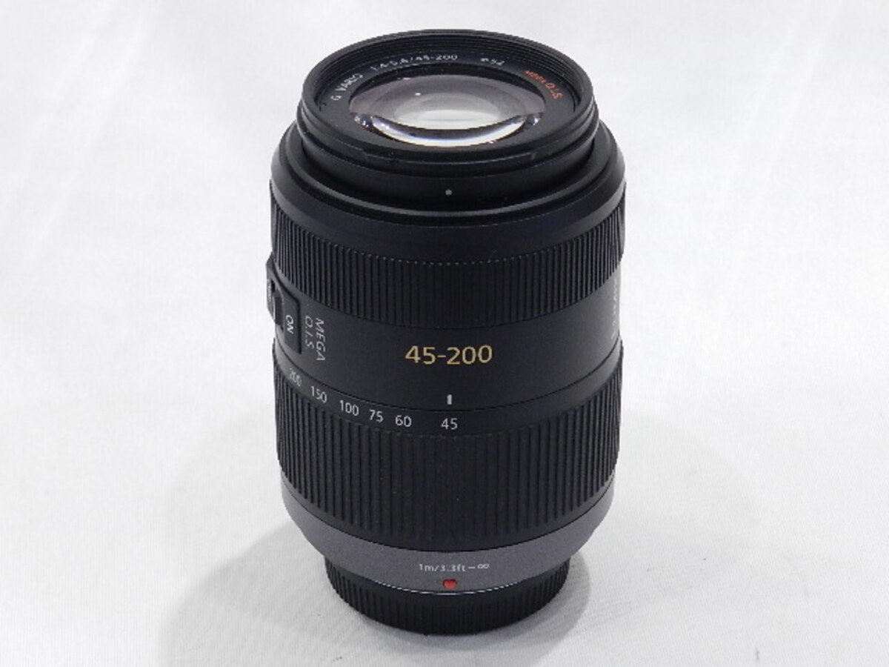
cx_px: 444
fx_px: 2568
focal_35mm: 100
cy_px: 334
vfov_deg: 14.8
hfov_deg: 19.6
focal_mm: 17.7
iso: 800
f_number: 4.6
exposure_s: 1/50
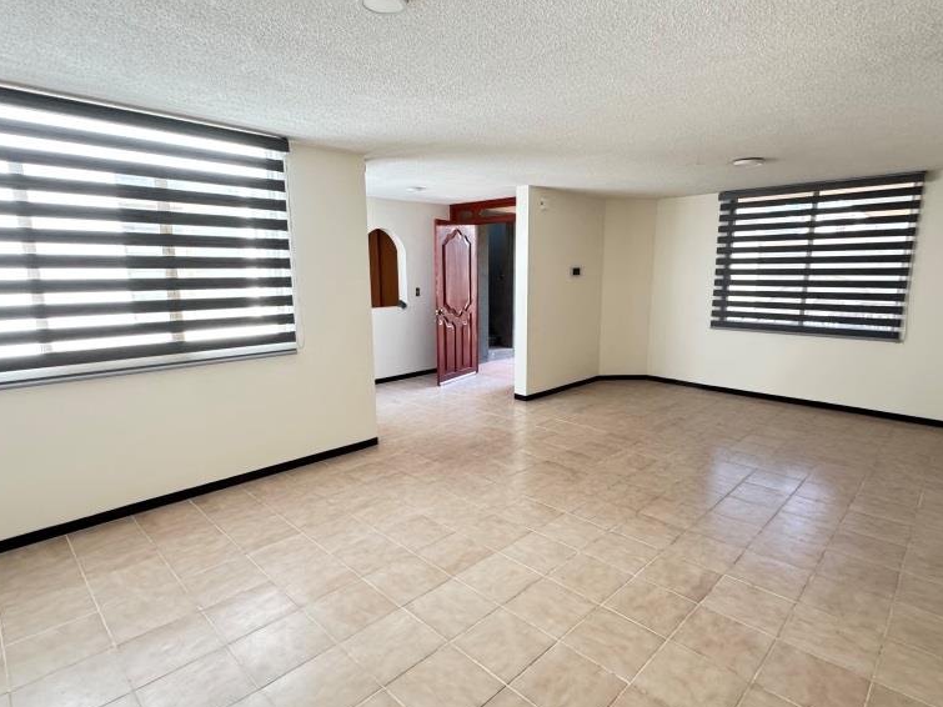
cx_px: 486
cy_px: 375
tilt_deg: -12.0
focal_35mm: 19
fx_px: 518
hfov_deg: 84.6
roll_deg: +0.0
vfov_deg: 68.6
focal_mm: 2.22
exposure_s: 1/94
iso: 320
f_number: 2.2
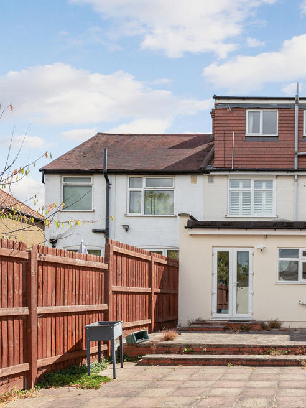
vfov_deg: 79.0
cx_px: 287
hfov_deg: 53.7
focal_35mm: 21
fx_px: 248
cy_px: 204
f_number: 8
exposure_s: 1/640
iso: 400
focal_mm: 14
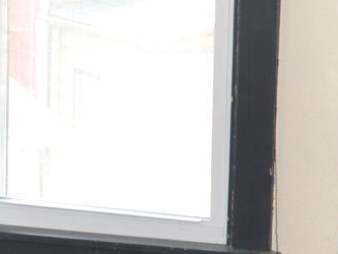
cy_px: 152
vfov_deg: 7.6
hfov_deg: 10.0
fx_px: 1905
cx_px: -54
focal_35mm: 195
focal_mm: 22
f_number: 5
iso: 400
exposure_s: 1/100
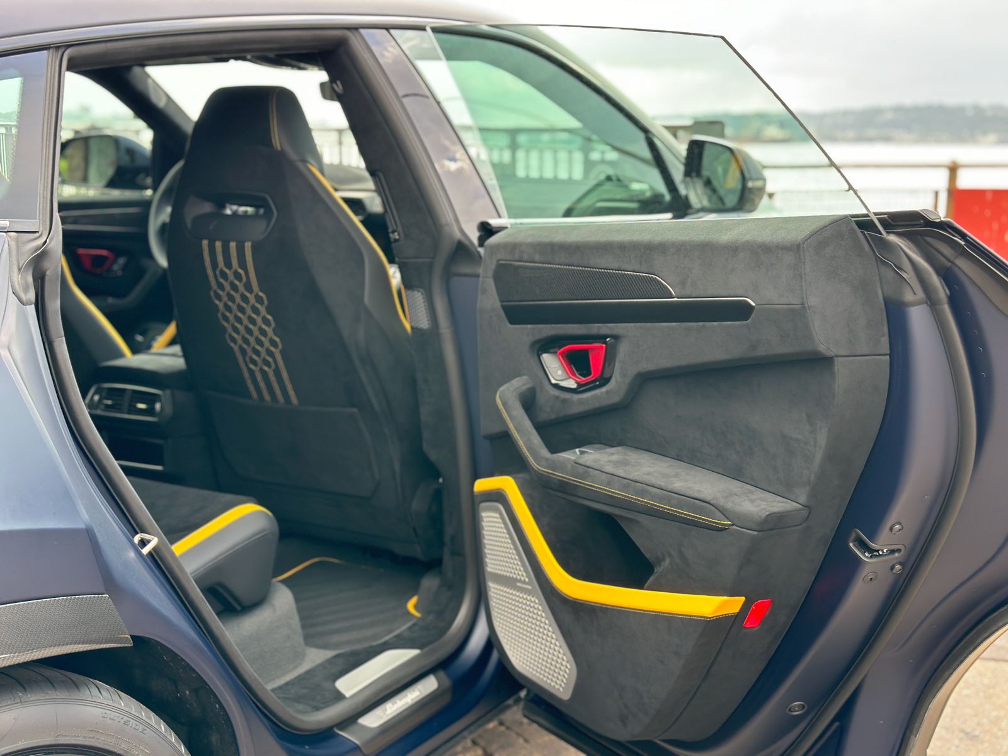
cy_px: 378
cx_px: 504
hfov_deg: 39.7
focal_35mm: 48
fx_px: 1398
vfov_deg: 30.3
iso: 80
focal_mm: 6.86
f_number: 1.78
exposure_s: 1/213
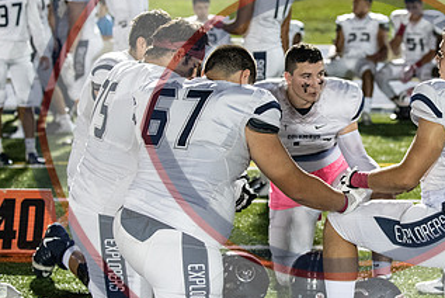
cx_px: 331
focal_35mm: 128
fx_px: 1584
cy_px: 127
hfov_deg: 15.9
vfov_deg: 10.7
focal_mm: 70
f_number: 3.2
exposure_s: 1/800
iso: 3200
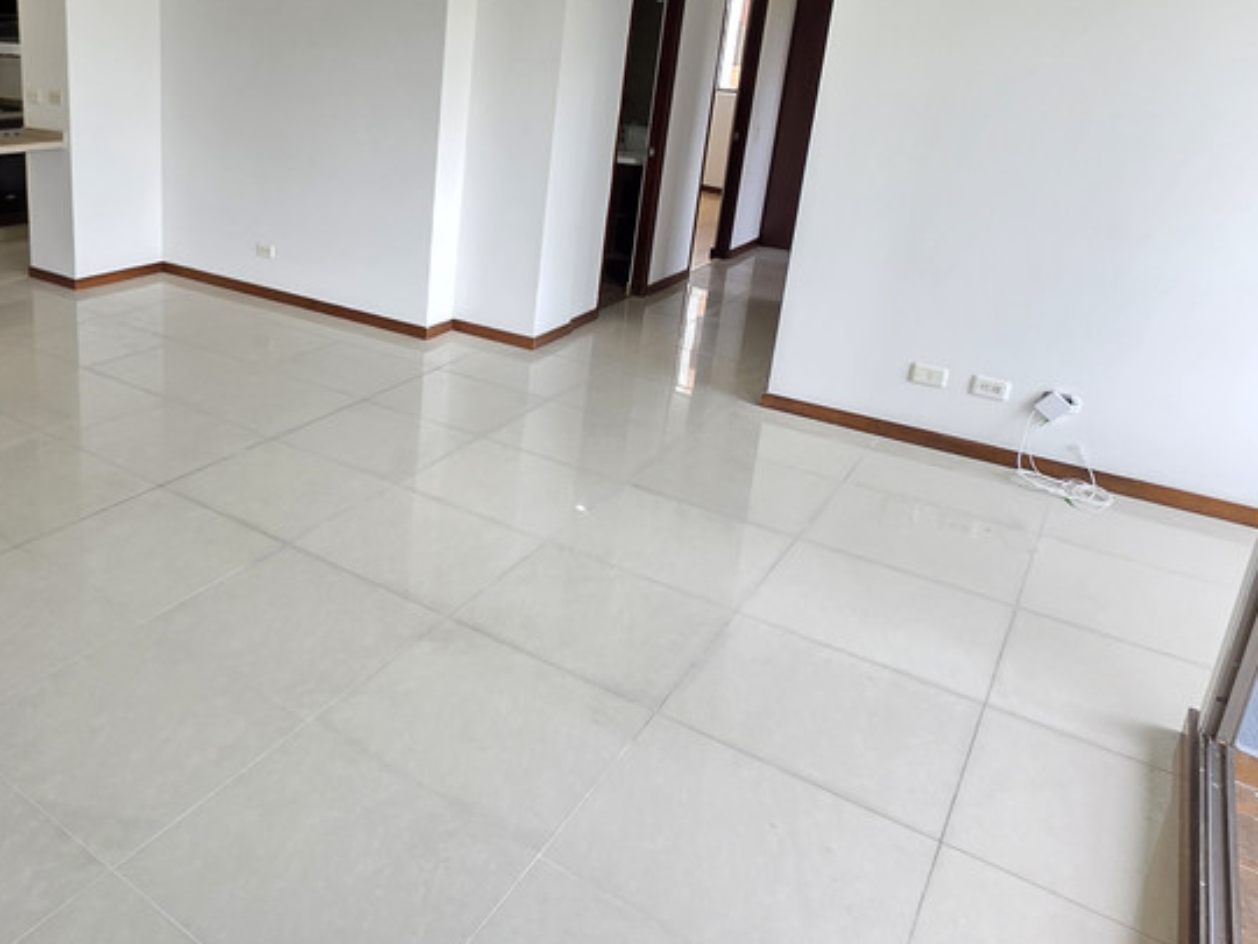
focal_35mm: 26
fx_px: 945
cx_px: 310
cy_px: 350
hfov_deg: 63.3
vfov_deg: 52.5
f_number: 1.9
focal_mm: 2.2
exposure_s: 1/120
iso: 80
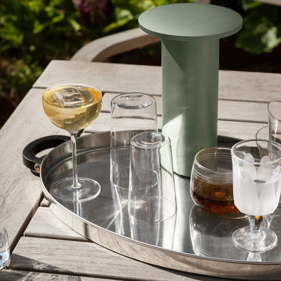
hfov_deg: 16.9
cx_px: 140
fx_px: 946
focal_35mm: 103
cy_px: 125
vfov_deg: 16.9
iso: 400
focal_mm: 110
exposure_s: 1/500
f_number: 11
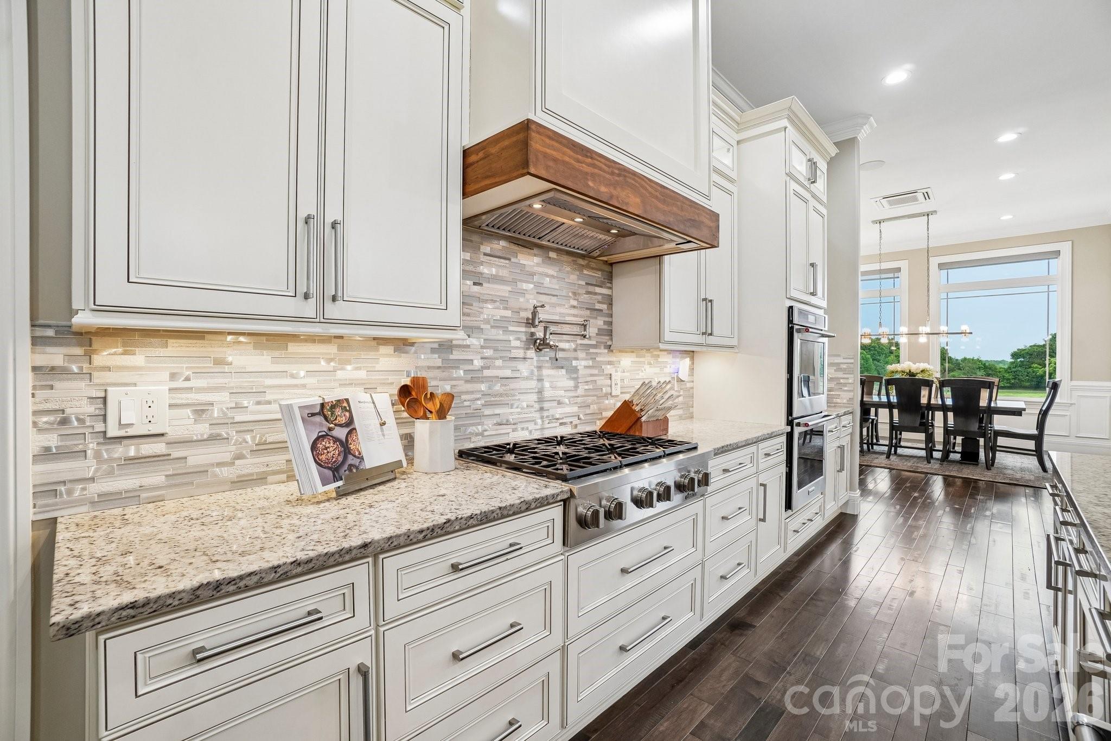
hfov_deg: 100.4
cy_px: 370
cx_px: 556
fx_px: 463
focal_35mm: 15
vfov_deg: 77.3
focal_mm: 10
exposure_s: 1/20
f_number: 8
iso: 400
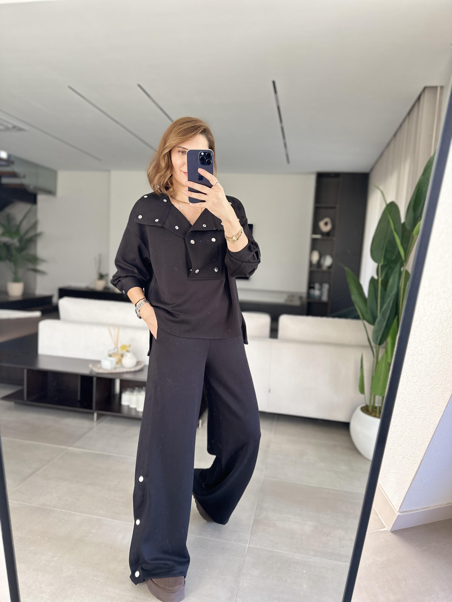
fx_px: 418
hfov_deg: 56.8
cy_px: 301
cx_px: 226
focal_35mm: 24
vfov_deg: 71.6
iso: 250
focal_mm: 6.86
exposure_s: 1/80
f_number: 1.78
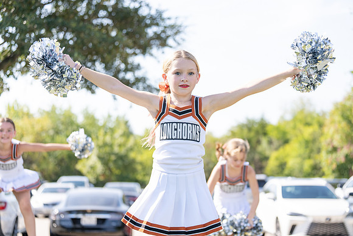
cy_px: 118
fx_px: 687
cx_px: 176
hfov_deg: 28.8
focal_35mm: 70
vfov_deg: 19.5
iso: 160
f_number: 2.8
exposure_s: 1/1000
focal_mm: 70
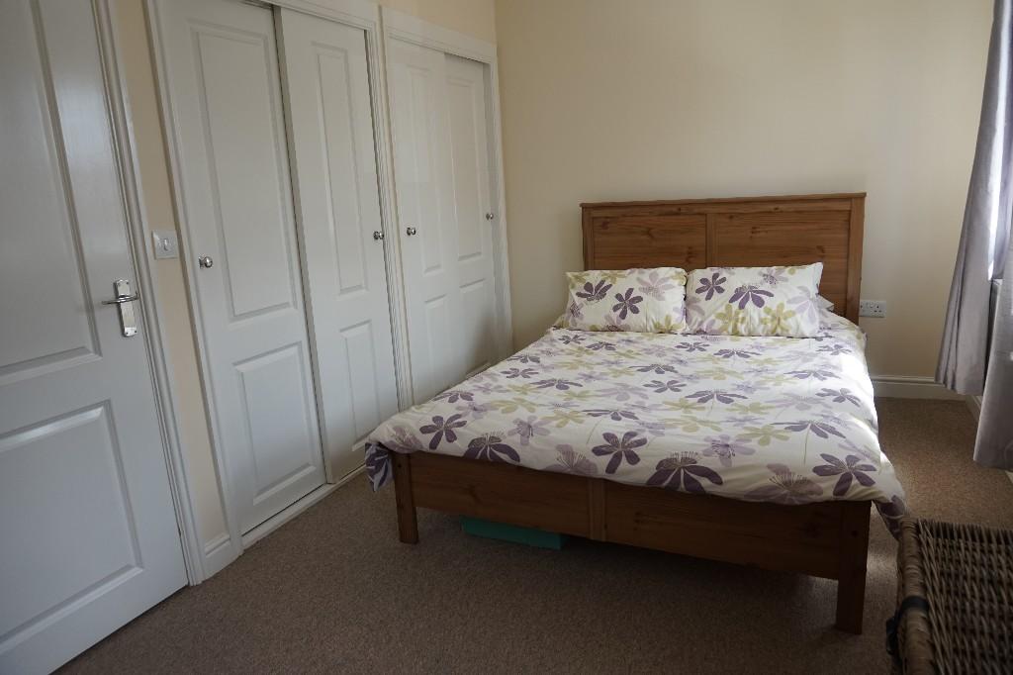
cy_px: 338
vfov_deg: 53.1
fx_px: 675
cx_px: 506
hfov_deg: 73.8
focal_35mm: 24
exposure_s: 1/160
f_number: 4
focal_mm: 16
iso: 200
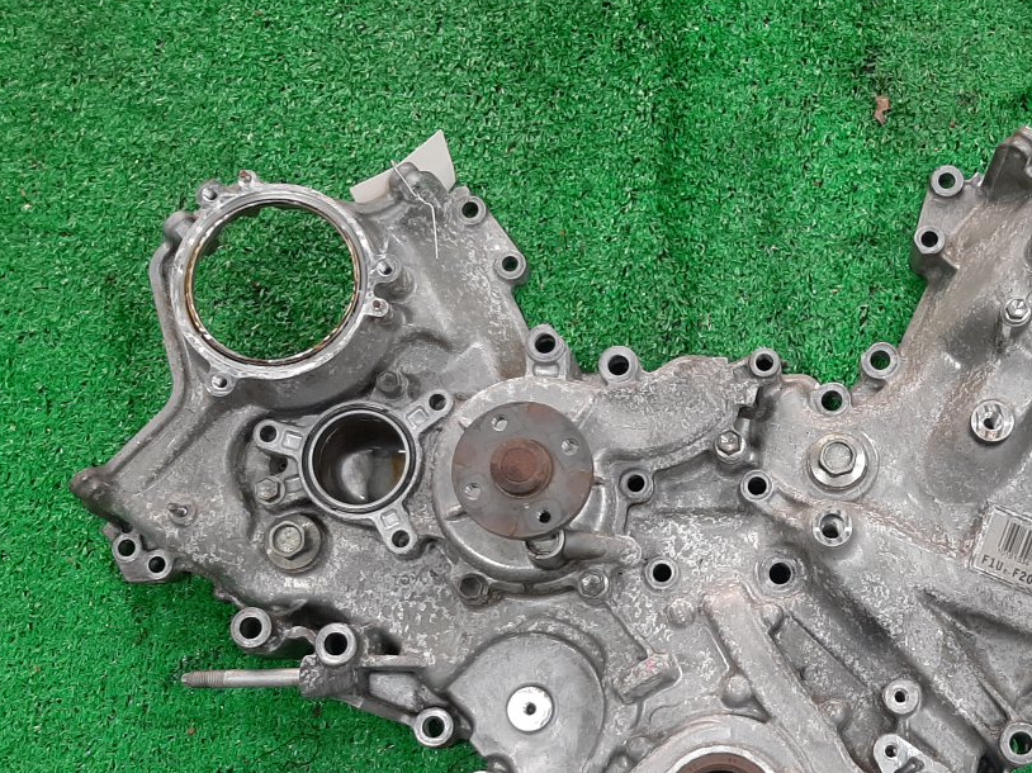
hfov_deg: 40.4
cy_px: 589
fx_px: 1371
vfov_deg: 30.9
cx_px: 732
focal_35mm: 46
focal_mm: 3.93
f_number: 1.7
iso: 134
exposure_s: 1/50
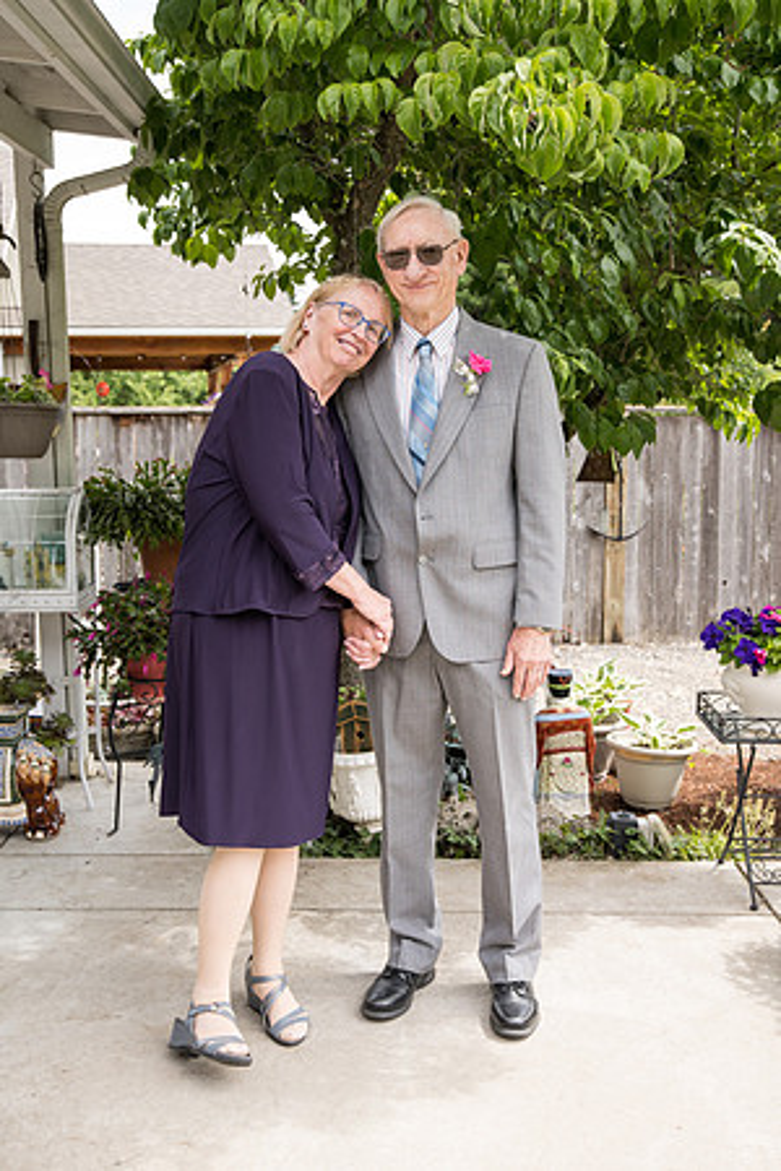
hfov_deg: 33.4
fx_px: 1302
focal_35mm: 40
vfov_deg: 48.5
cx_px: 390
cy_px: 586
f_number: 5
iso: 400
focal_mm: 40
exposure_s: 1/500
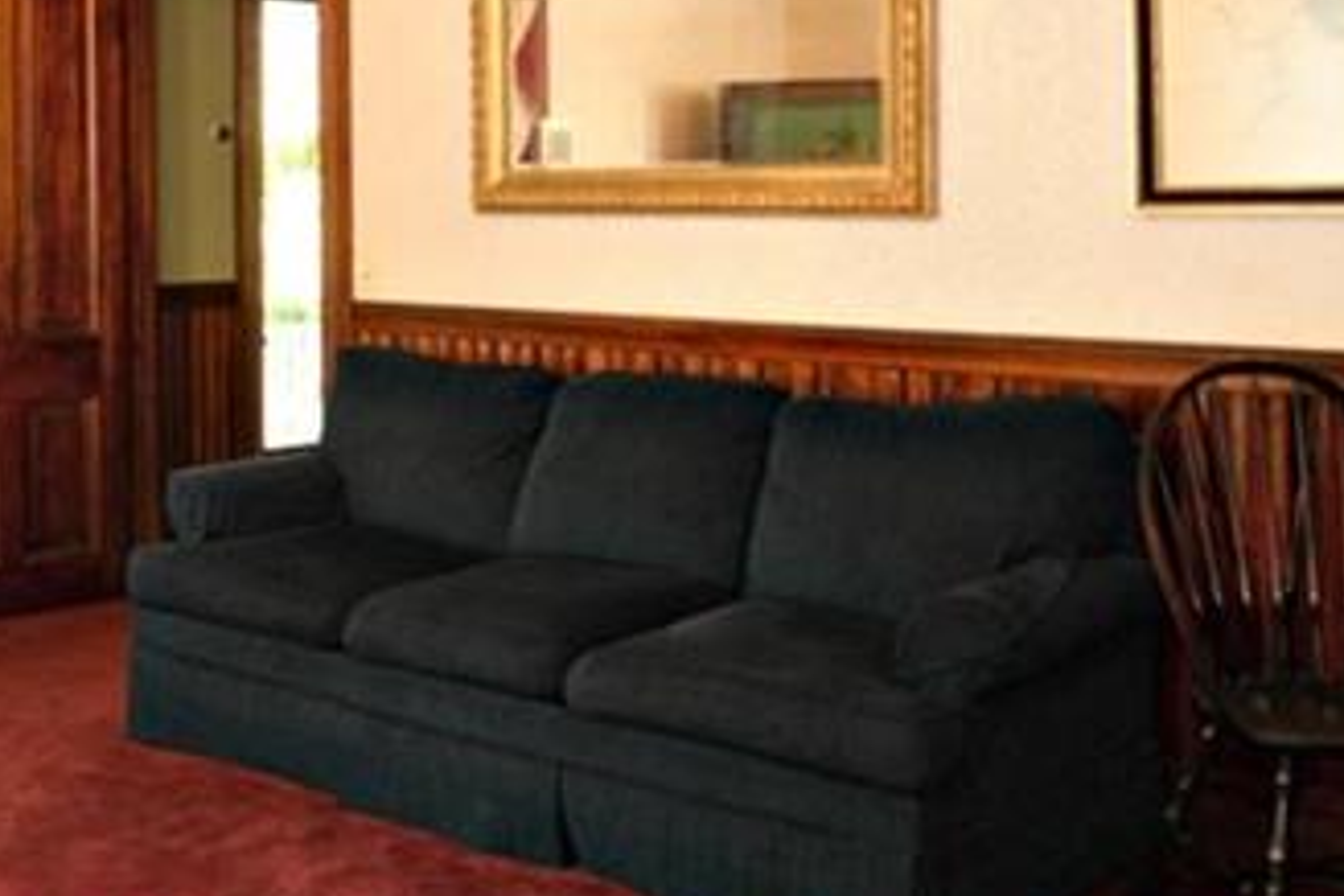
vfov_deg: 28.1
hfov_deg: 39.3
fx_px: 1755
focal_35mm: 47
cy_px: 185
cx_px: 173
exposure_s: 1/60
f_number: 5
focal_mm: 15
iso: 800
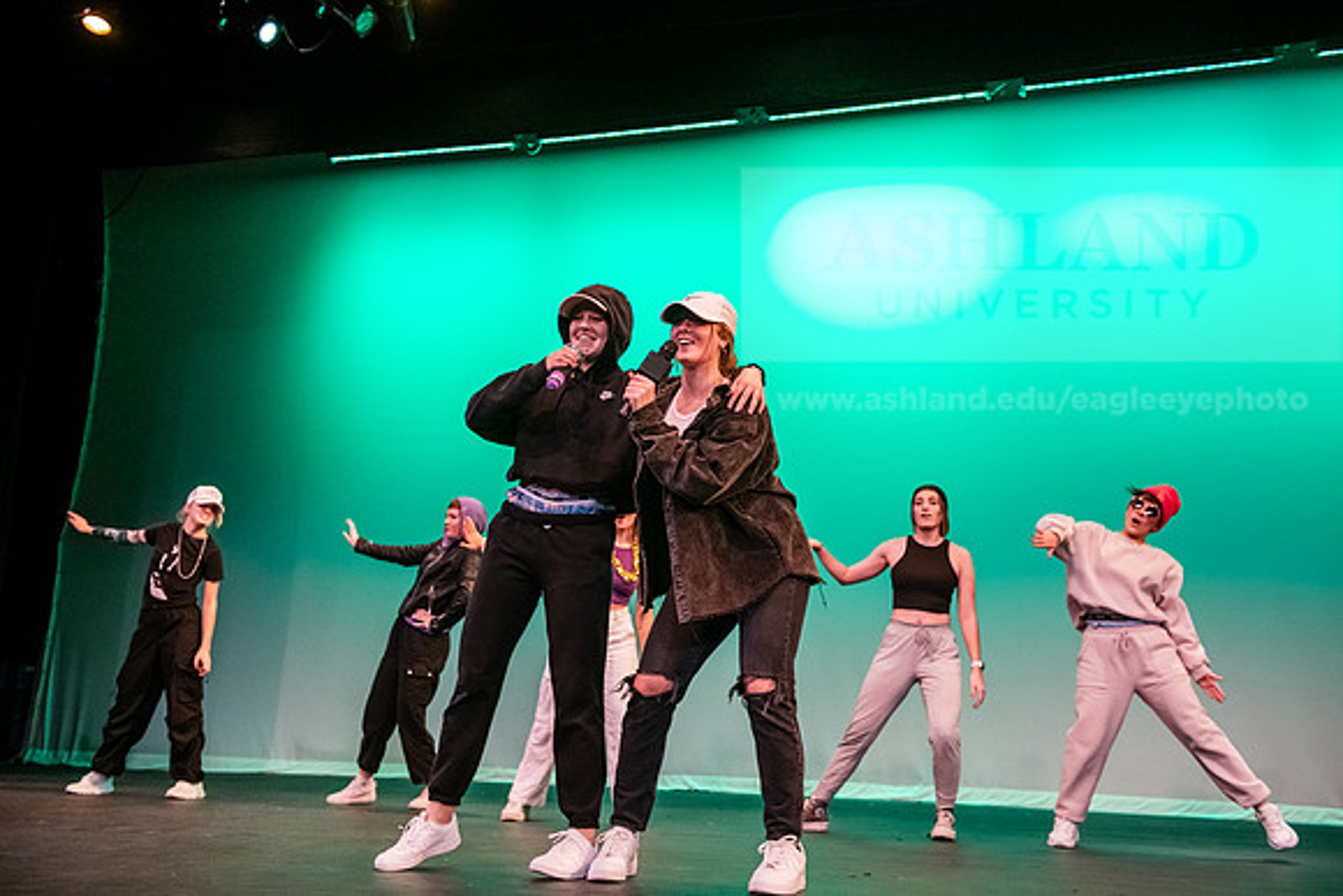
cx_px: 672
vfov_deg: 35.1
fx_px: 1418
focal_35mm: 38
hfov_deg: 50.7
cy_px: 448
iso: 4000
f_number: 3.5
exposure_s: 1/320
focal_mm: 38
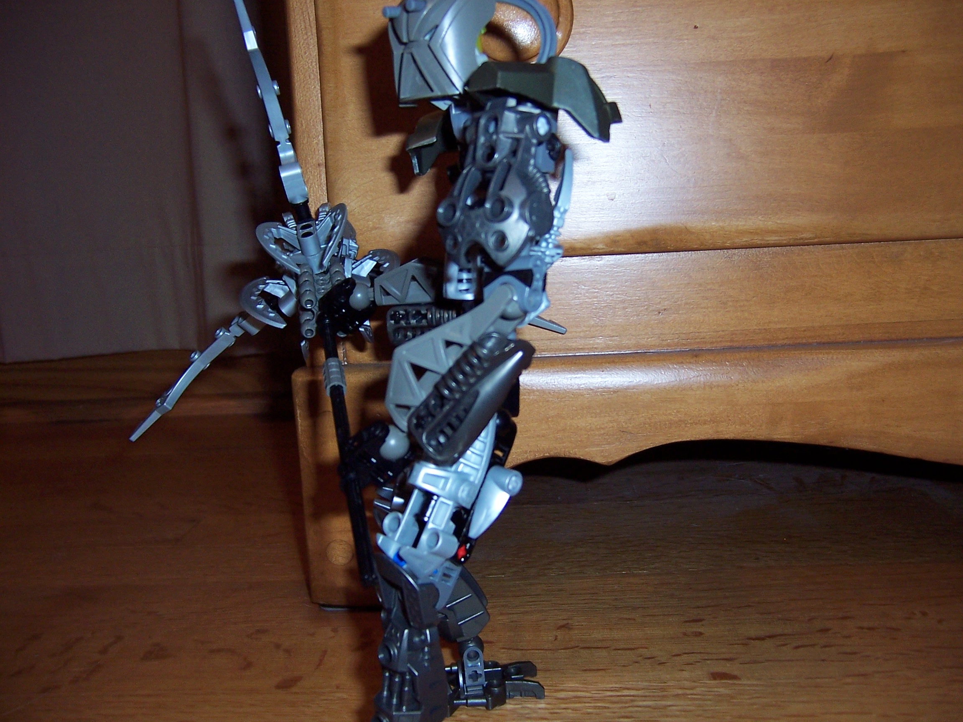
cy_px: 361
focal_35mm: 33
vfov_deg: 42.9
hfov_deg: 55.4
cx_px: 482
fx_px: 918
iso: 140
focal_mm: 5.5
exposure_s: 1/60
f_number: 2.8
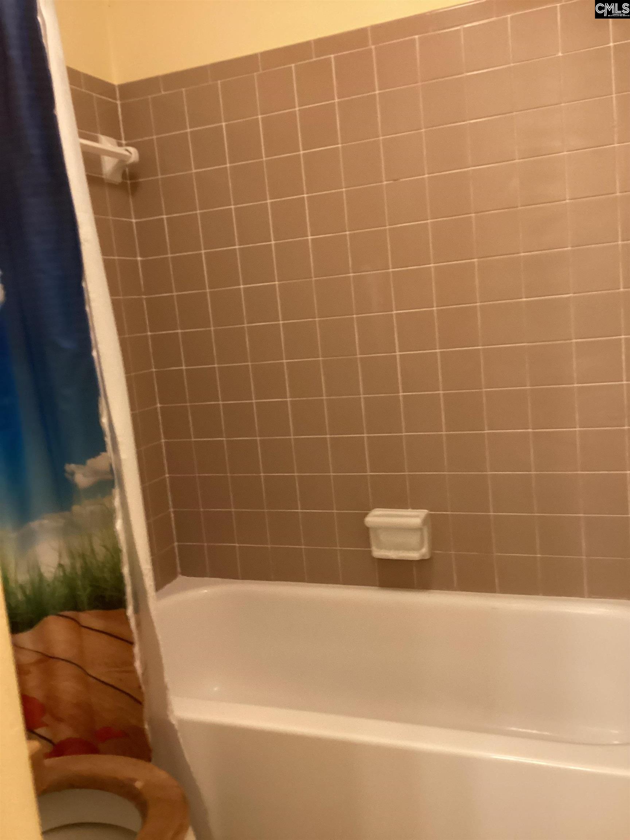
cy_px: 420
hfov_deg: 45.4
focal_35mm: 31
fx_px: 752
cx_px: 315
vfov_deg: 58.4
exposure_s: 1/40
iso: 320
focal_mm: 3.3
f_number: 2.4
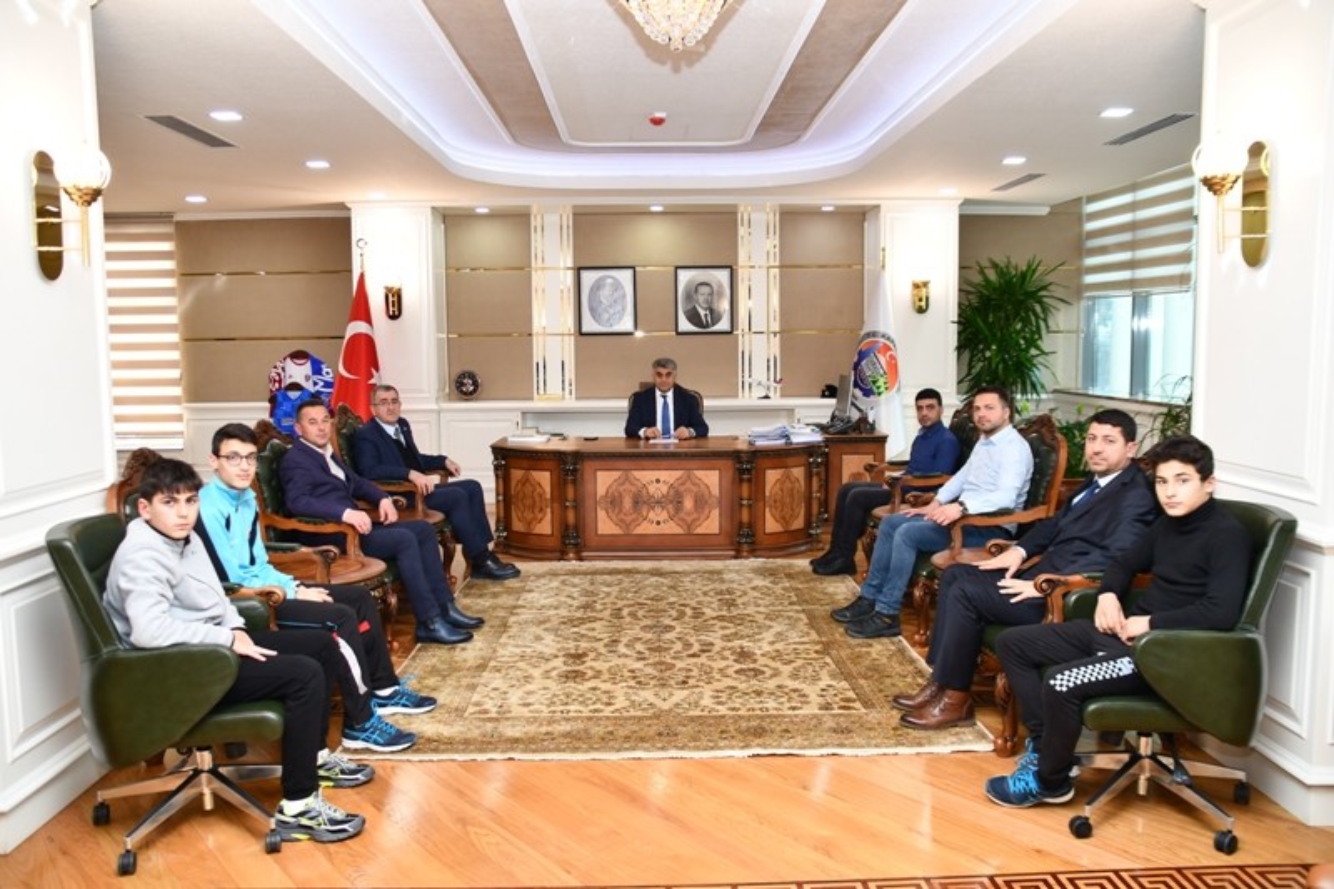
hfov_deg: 67.4
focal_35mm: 27
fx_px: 1000
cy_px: 444
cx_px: 667
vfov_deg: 47.9
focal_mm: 18
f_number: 4
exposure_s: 1/60
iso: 500
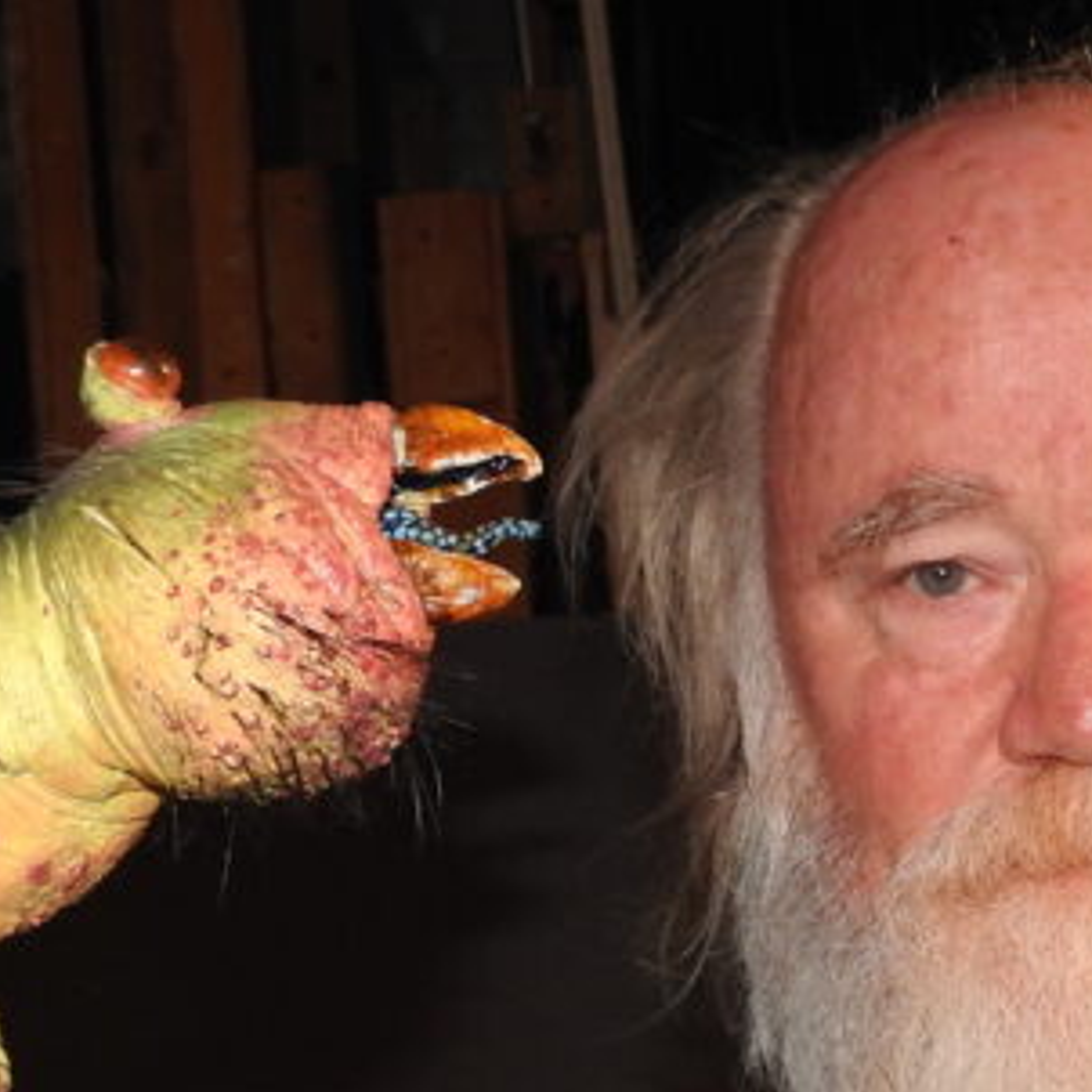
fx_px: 3212
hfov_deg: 19.0
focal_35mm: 90
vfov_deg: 18.7
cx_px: 969
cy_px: 1153
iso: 200
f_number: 3.5
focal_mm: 5.4
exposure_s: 1/30
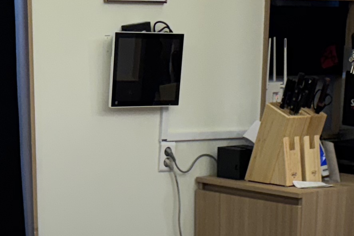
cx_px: 205
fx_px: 1210
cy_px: 542
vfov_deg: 9.9
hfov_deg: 16.6
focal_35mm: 123
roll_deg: -1.4
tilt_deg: -24.2
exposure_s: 1/120
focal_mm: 5.96
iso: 80
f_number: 1.6
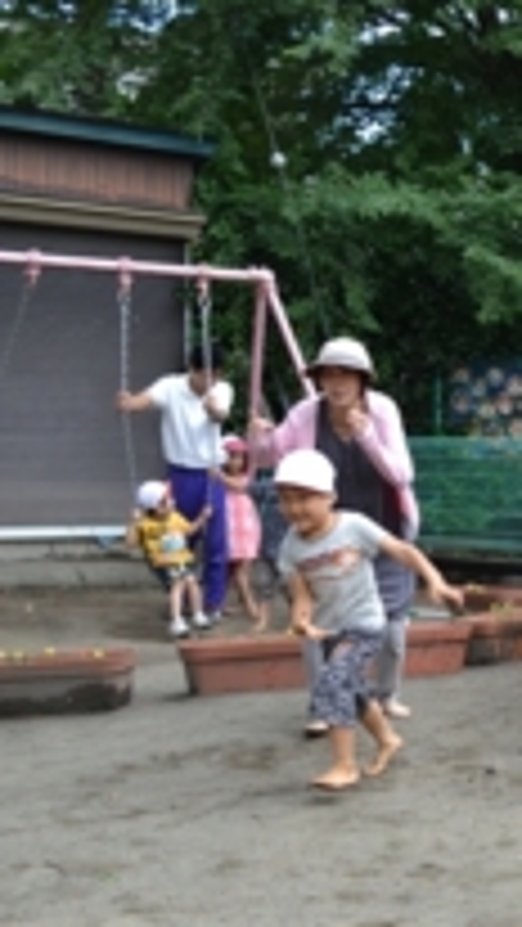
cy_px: 502
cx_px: 729
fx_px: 1647
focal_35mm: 67
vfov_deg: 31.4
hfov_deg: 16.7
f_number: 5.6
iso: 110
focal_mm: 22
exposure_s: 1/125
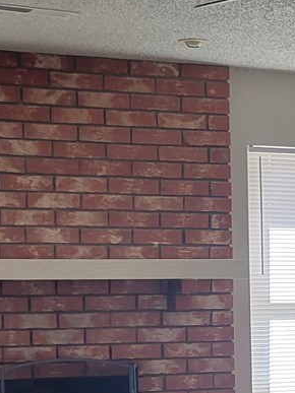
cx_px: 388
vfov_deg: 14.7
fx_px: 1467
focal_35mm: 129
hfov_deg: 11.2
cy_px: 489
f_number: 1.8
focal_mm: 5.4
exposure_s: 1/120
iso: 80
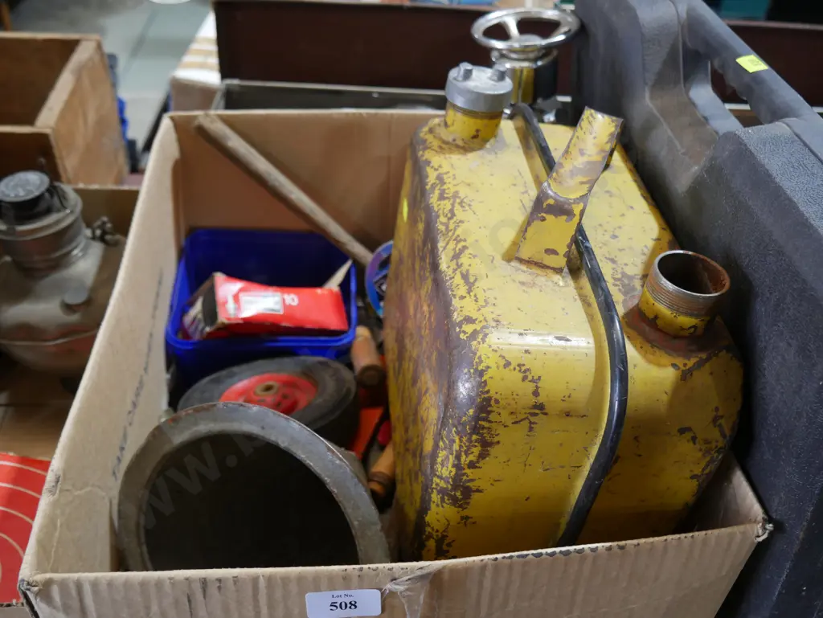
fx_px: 761
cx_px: 412
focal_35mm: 32
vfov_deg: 44.2
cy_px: 309
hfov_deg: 56.8
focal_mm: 16
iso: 400
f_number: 3.6
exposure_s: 1/60
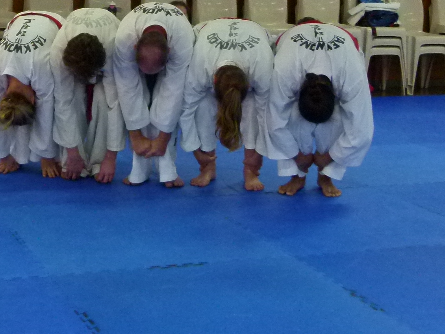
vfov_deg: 18.6
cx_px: 86
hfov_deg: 24.9
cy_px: -7
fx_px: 990
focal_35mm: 77
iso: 400
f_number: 3
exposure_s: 1/30
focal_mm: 6.1
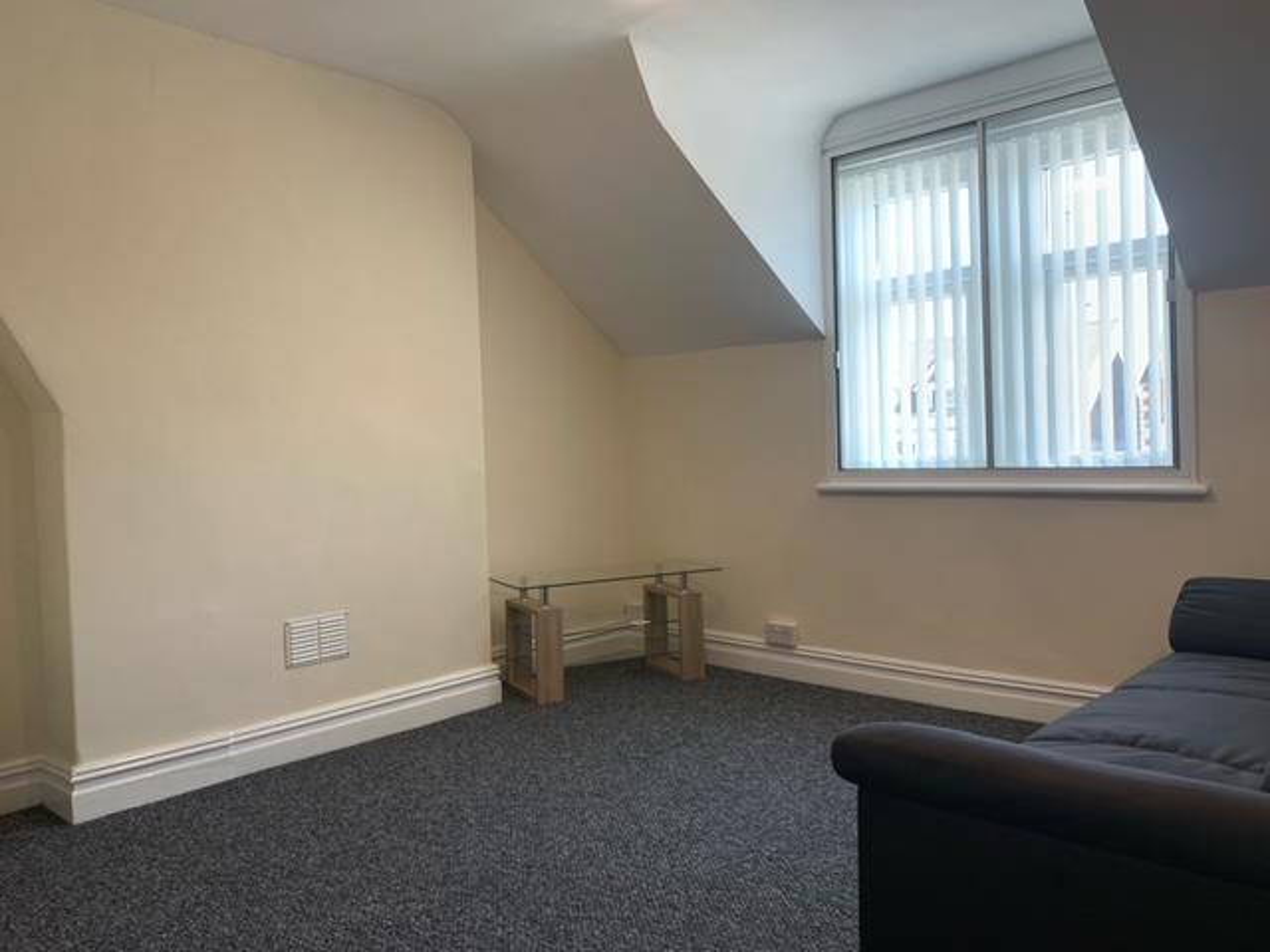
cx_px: 635
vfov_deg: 53.1
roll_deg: +1.9
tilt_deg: -1.0
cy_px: 476
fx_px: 954
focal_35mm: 26
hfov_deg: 67.3
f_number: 1.8
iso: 50
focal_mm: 4.25
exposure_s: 1/100
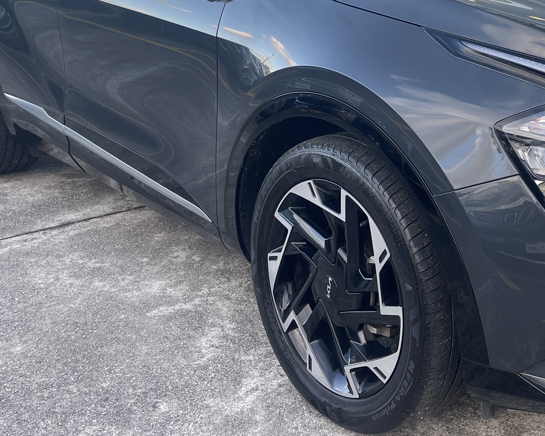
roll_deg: -1.3
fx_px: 806
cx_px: 430
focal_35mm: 50
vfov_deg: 29.5
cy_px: 78
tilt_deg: -11.4
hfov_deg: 36.2
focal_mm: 5.1
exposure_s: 1/127
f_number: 1.6
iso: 32
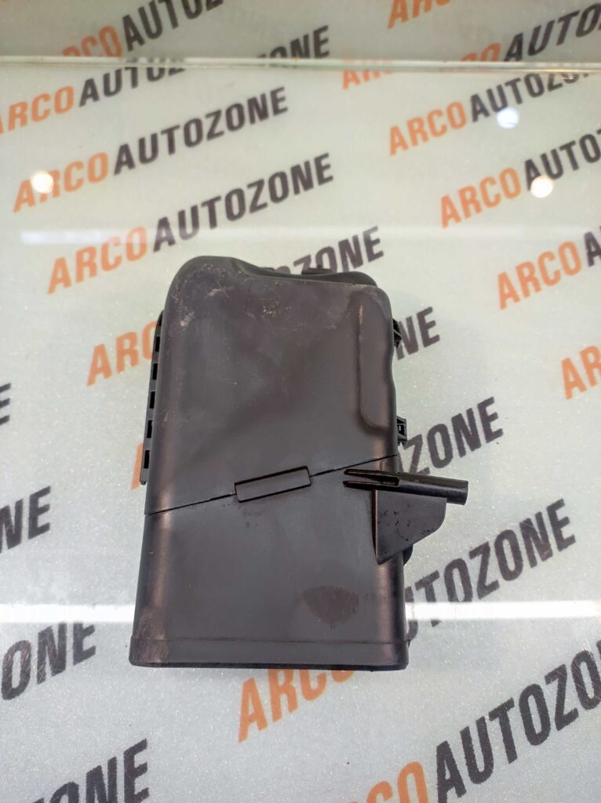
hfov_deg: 74.6
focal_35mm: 17
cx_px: 300
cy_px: 402
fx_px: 394
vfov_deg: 91.1
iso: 1504
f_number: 1.79
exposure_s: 1/33
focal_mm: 4.74
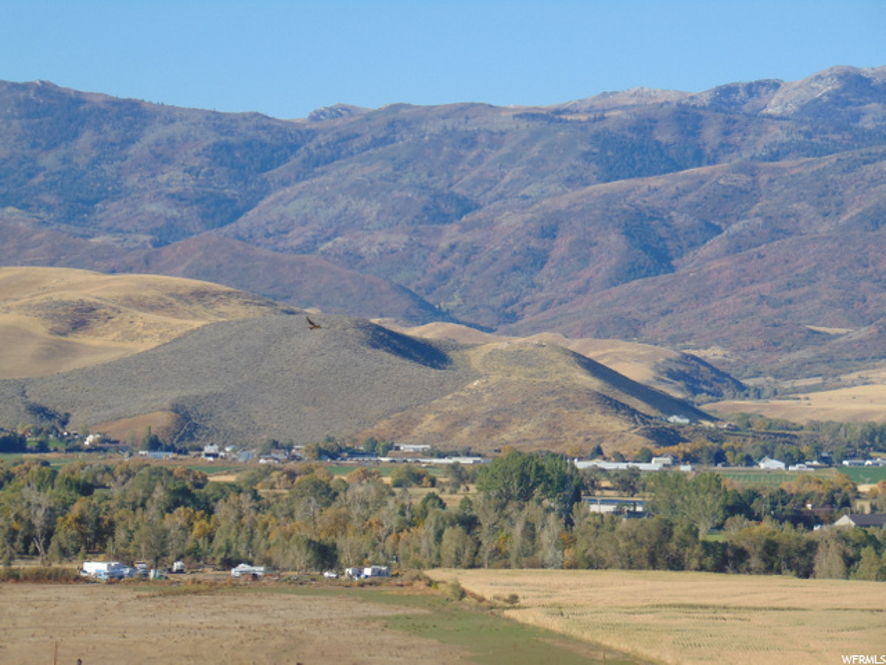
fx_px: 4198
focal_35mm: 164
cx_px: 443
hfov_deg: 12.0
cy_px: 332
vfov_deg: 9.1
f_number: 4
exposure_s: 1/640
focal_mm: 29.5
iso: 80
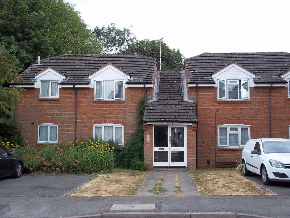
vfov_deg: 39.7
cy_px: 109
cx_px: 145
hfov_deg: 51.4
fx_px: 302
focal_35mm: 36
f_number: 3.1
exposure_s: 1/160
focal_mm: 6.5
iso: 80
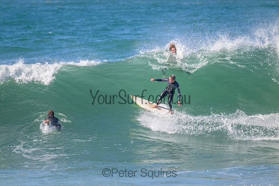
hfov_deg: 2.6
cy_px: 93
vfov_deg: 1.7
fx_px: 6201
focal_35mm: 800
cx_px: 140
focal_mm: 800
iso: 2000
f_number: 11
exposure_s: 1/2000
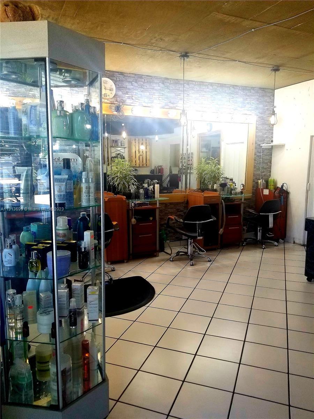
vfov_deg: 67.3
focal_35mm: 26
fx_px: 314
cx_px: 157
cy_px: 210
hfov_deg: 53.1
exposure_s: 1/60
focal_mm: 4.3
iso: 50
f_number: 1.7
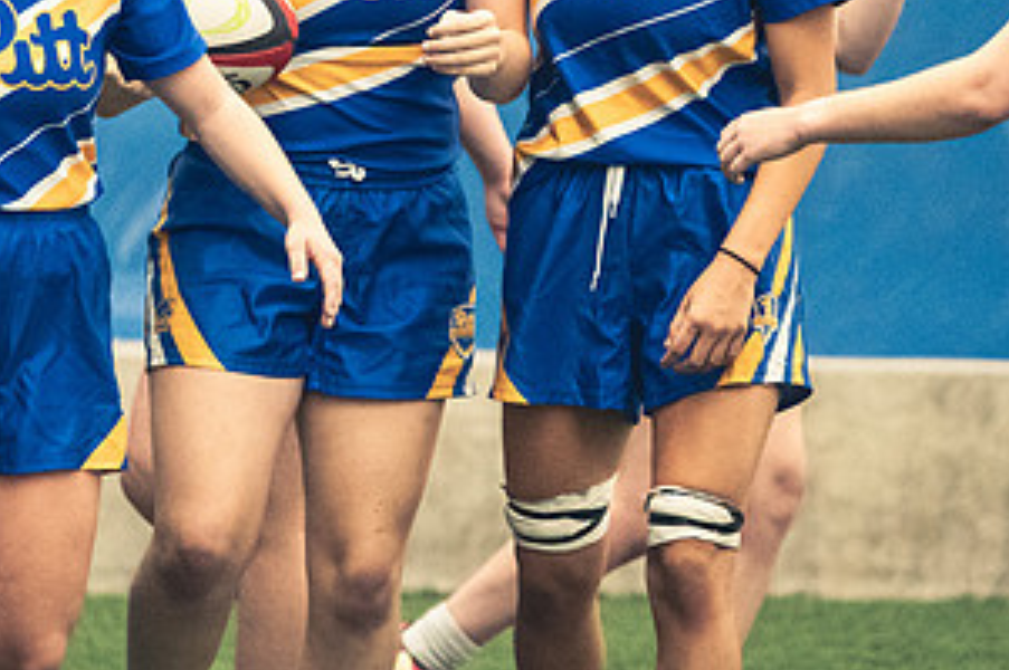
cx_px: 292
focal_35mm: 563
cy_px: 60
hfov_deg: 3.7
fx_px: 15762
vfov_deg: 2.4
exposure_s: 1/500
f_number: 2.8
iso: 12800
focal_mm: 195
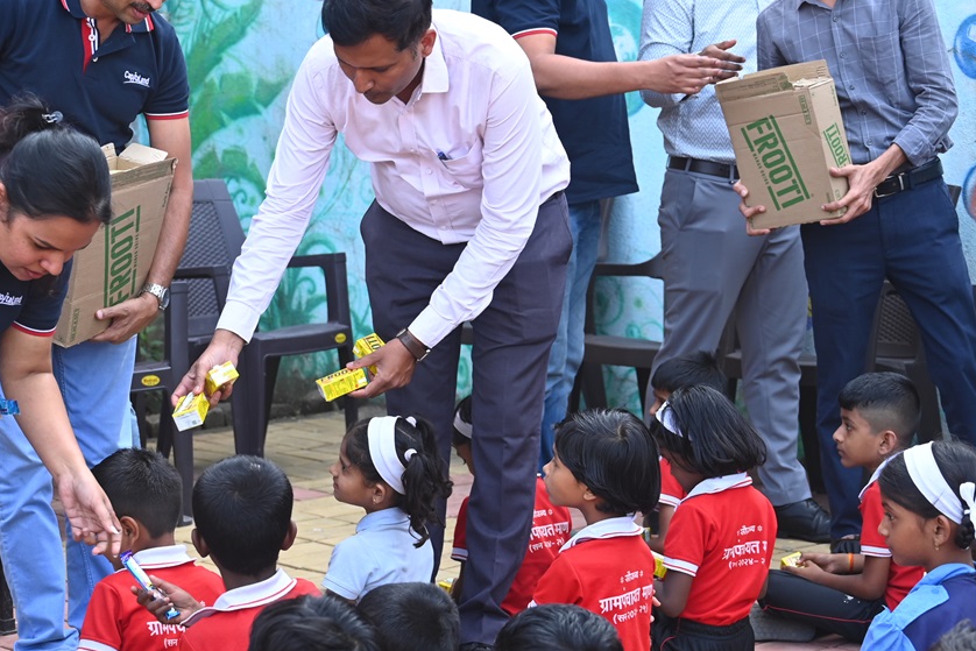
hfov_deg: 23.4
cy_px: 359
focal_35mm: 87
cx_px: 440
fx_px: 2359
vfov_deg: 15.7
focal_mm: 45
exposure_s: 1/250
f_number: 4
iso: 250
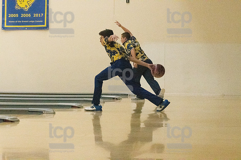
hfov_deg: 17.1
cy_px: 80
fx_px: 803
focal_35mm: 120
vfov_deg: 11.4
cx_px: 120
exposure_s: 1/1250
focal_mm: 80
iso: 10000
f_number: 4.5
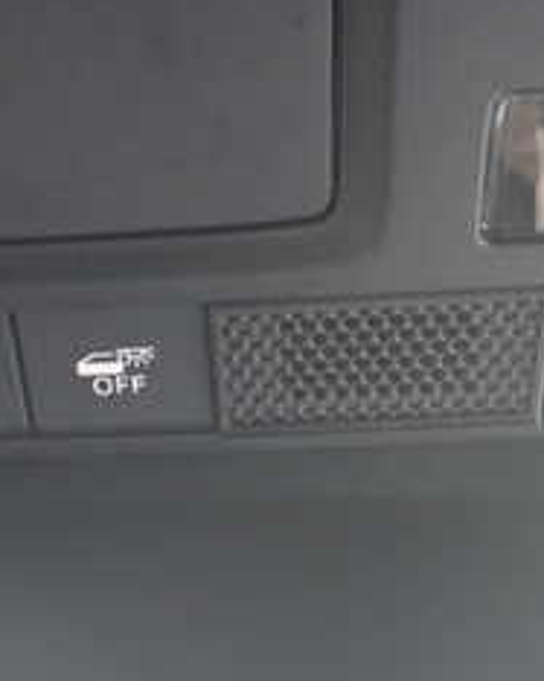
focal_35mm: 75
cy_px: 503
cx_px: 58
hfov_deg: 20.0
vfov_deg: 25.1
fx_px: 1510
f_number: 2.3
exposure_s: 1/25
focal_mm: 5.4
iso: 800
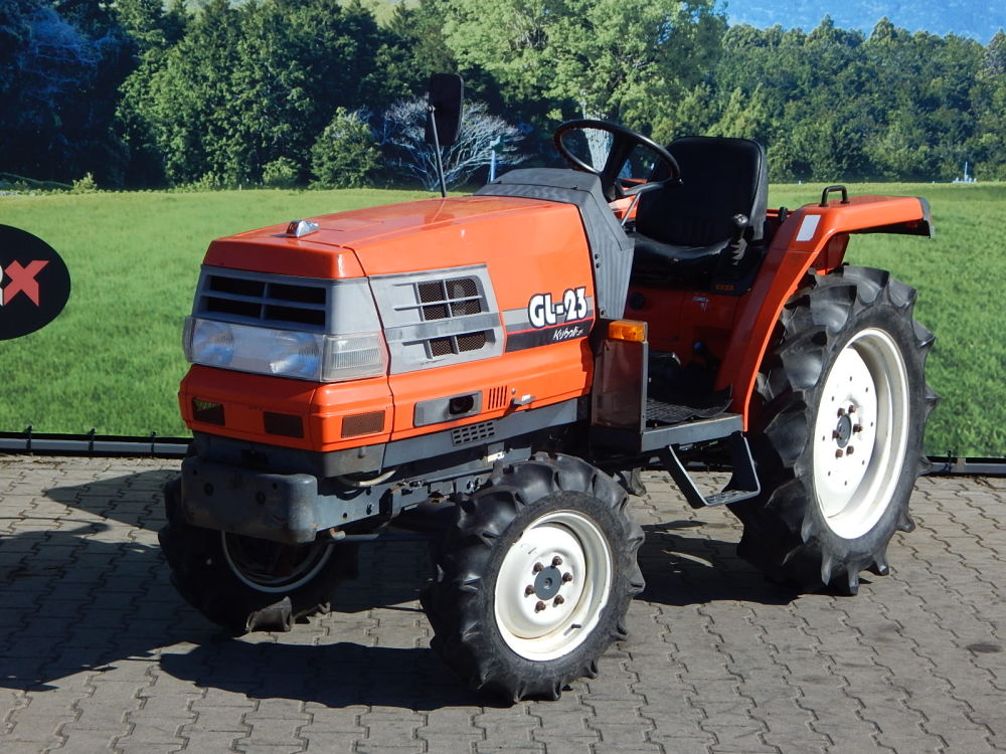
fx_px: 2005
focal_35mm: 69
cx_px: 503
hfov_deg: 28.2
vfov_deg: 21.3
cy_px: 377
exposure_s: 1/1000
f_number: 4.1
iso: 125
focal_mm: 12.3
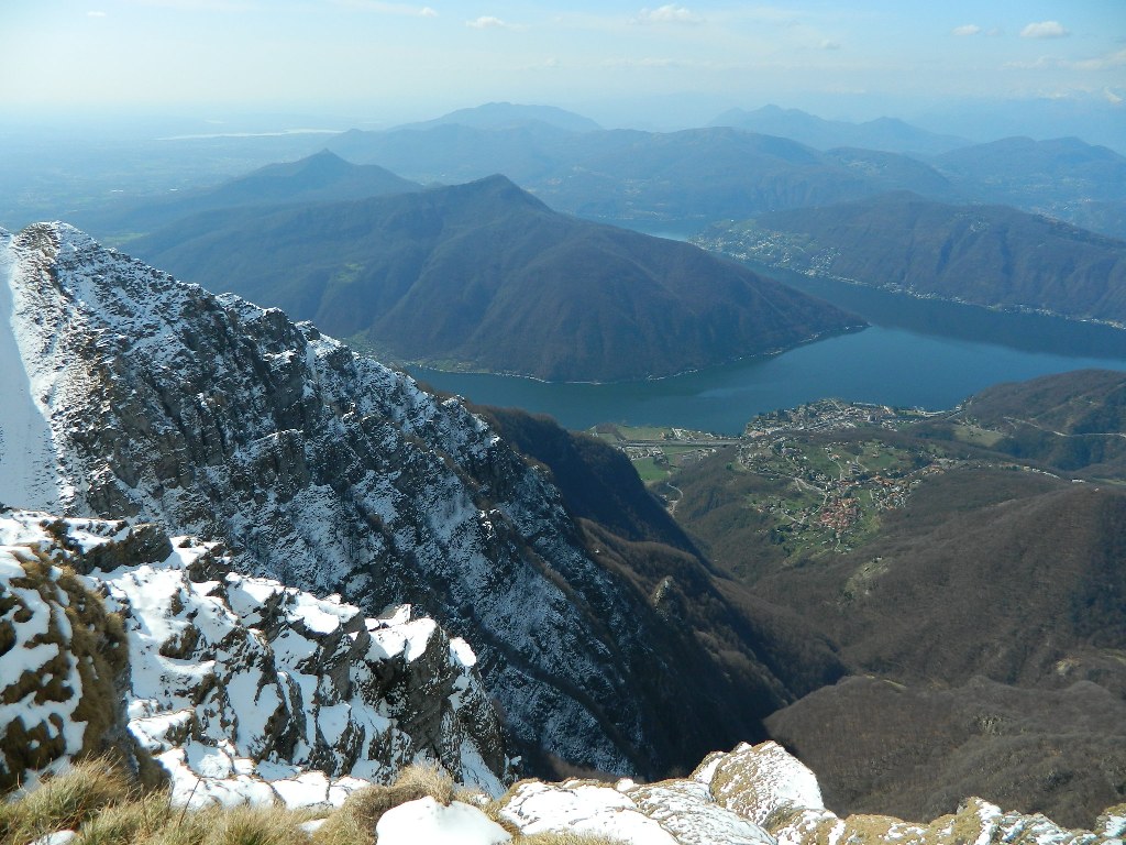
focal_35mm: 25
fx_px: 813
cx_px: 563
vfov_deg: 54.9
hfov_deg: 69.4
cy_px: 422
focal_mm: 4.5
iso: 80
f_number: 8.7
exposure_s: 1/200
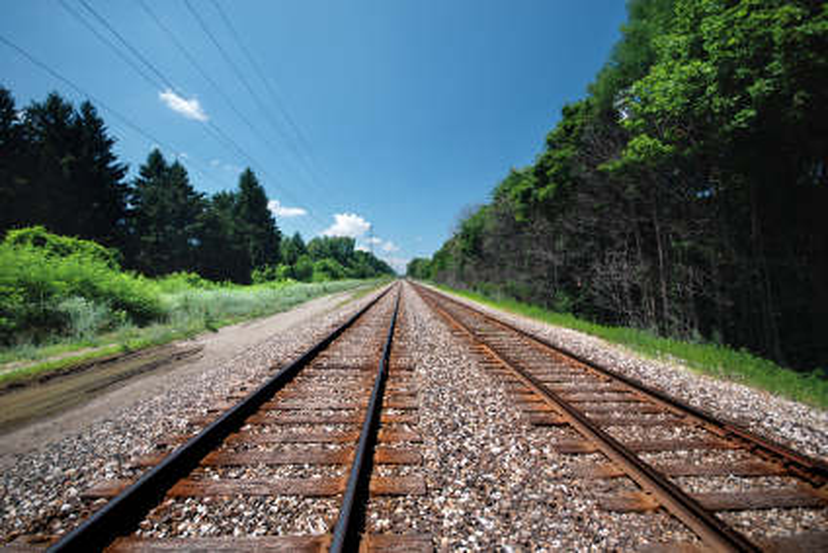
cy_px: 276
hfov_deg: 100.4
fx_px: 345
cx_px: 414
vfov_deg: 77.4
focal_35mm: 15
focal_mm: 10
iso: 100
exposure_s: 1/125
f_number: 5.6
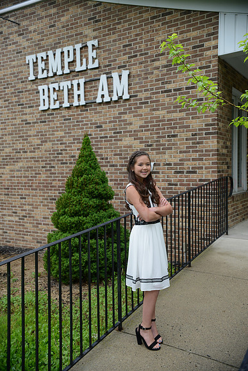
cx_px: 124
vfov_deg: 54.4
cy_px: 186
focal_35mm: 35
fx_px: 361
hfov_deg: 37.9
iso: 500
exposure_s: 1/250
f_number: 5.6
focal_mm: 35
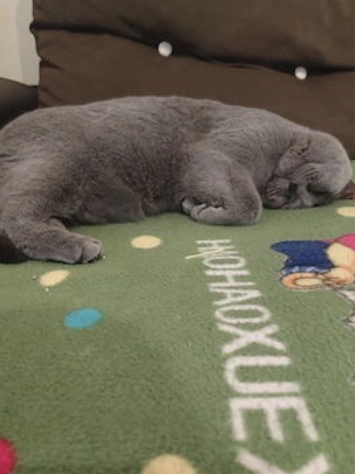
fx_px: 410
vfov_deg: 59.7
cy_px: 272
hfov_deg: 46.8
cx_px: 179
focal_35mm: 30
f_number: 1.8
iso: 1638
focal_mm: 4.75
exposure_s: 1/16.7
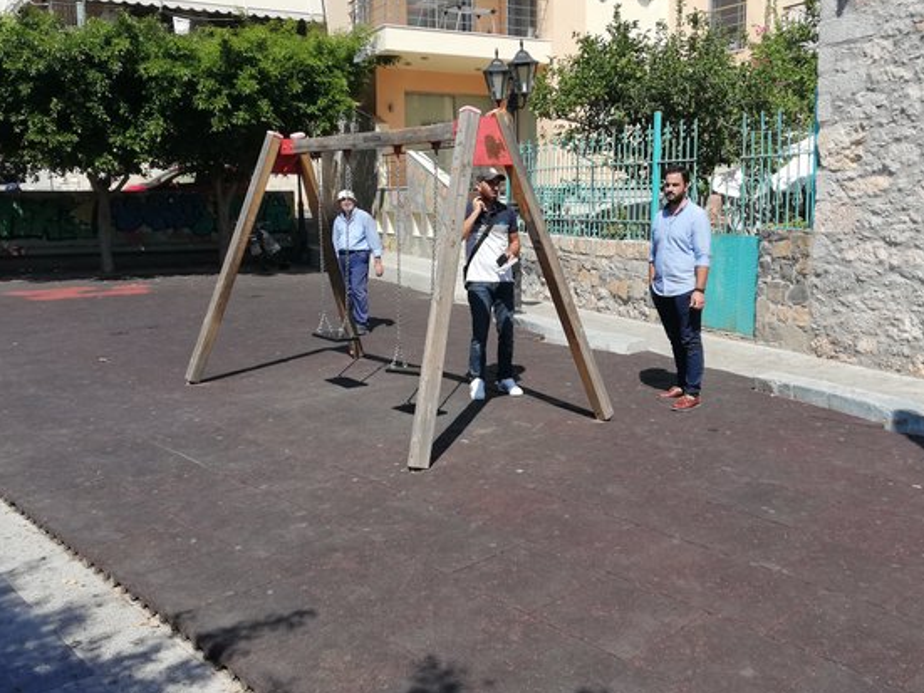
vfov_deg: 41.8
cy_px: 324
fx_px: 907
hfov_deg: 53.8
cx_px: 520
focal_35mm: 34
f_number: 2.2
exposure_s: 1/1044
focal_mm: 3.81
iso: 50
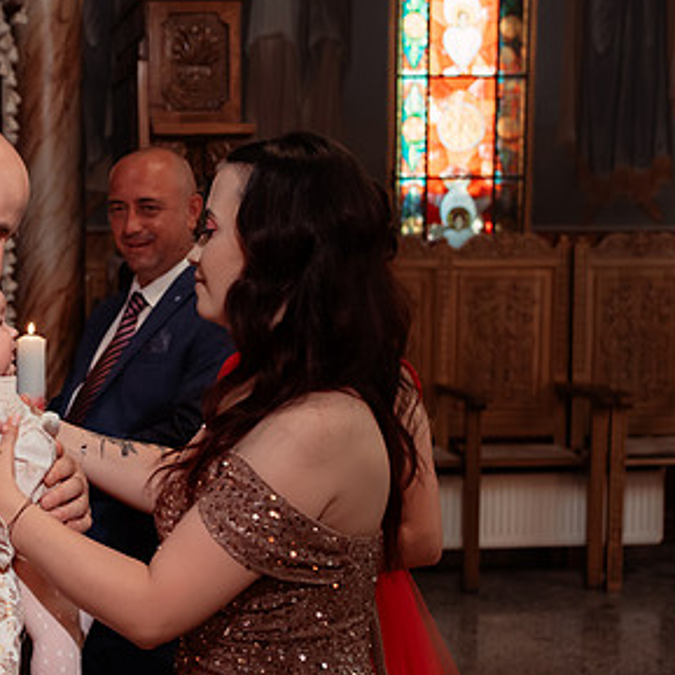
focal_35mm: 70
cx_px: 130
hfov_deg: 24.3
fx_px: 1544
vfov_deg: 24.6
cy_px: 379
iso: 1600
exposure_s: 1/250
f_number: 3.5
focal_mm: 35
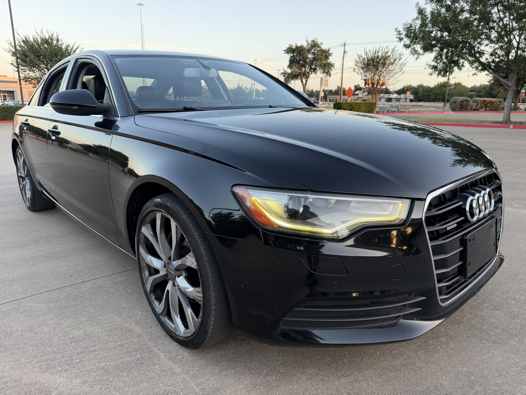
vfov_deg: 56.8
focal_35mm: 24
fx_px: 365
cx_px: 263
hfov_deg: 71.6
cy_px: 198
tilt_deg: -14.8
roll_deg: -1.3
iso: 125
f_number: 1.78
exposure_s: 1/206
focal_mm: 6.76
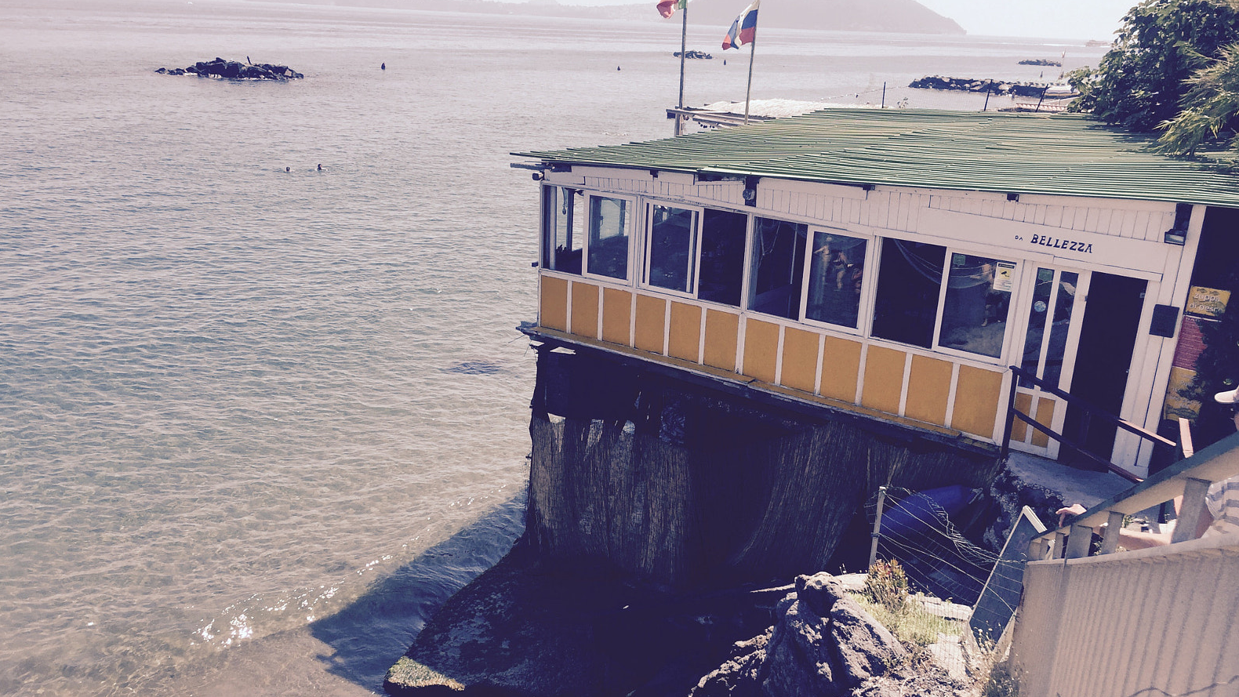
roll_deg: -2.2
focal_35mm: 32
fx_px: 1051
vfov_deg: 36.6
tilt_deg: -18.5
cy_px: 398
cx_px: 612
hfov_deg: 61.0
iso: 32
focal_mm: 4.15
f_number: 2.2
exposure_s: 1/1522
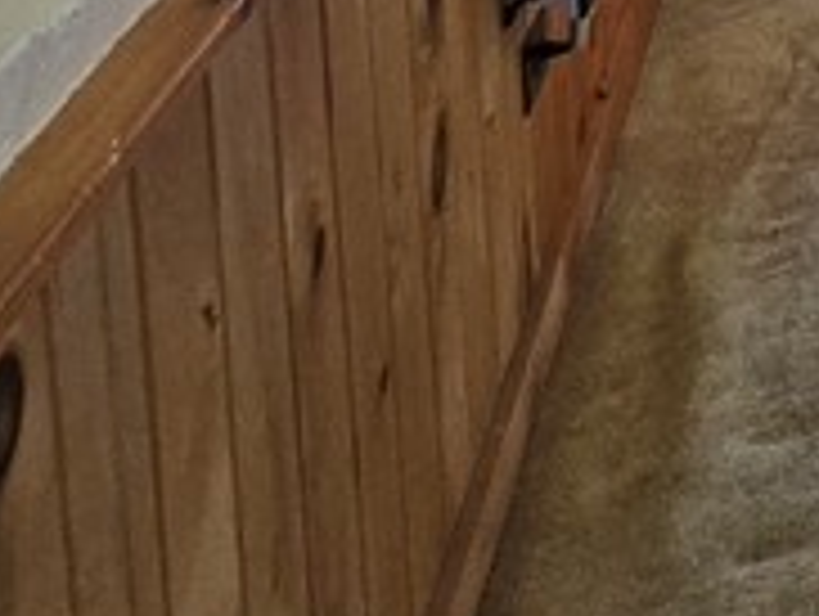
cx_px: 1476
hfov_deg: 19.7
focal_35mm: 73
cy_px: -692
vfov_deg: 15.3
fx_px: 1729
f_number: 2.2
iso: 200
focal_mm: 2.2
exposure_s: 1/60
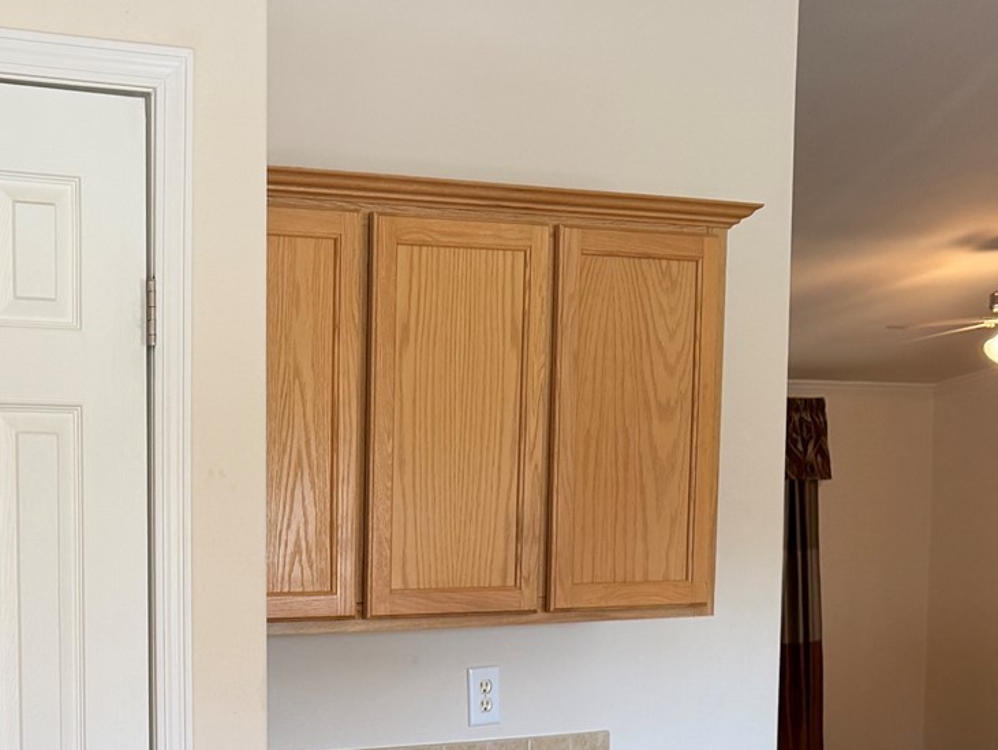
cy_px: 732
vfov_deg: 22.5
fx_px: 1817
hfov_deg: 29.2
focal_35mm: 63
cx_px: 66
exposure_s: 1/120
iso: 200
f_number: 1.78
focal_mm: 6.76
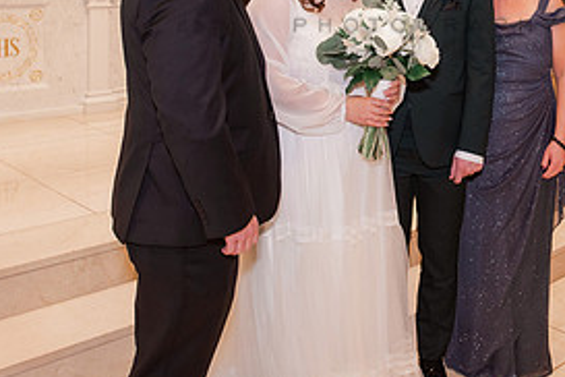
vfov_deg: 25.2
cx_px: 426
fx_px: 800
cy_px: -3
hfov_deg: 37.9
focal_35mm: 51
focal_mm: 24
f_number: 4.5
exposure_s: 1/160
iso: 500
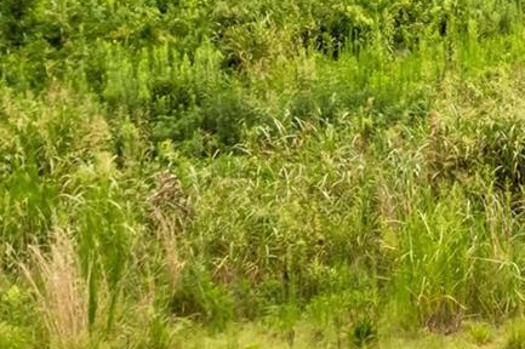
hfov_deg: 18.2
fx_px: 1515
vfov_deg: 12.8
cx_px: 708
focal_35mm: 104
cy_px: -93
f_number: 2.8
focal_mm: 8.38
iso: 110
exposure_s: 1/800
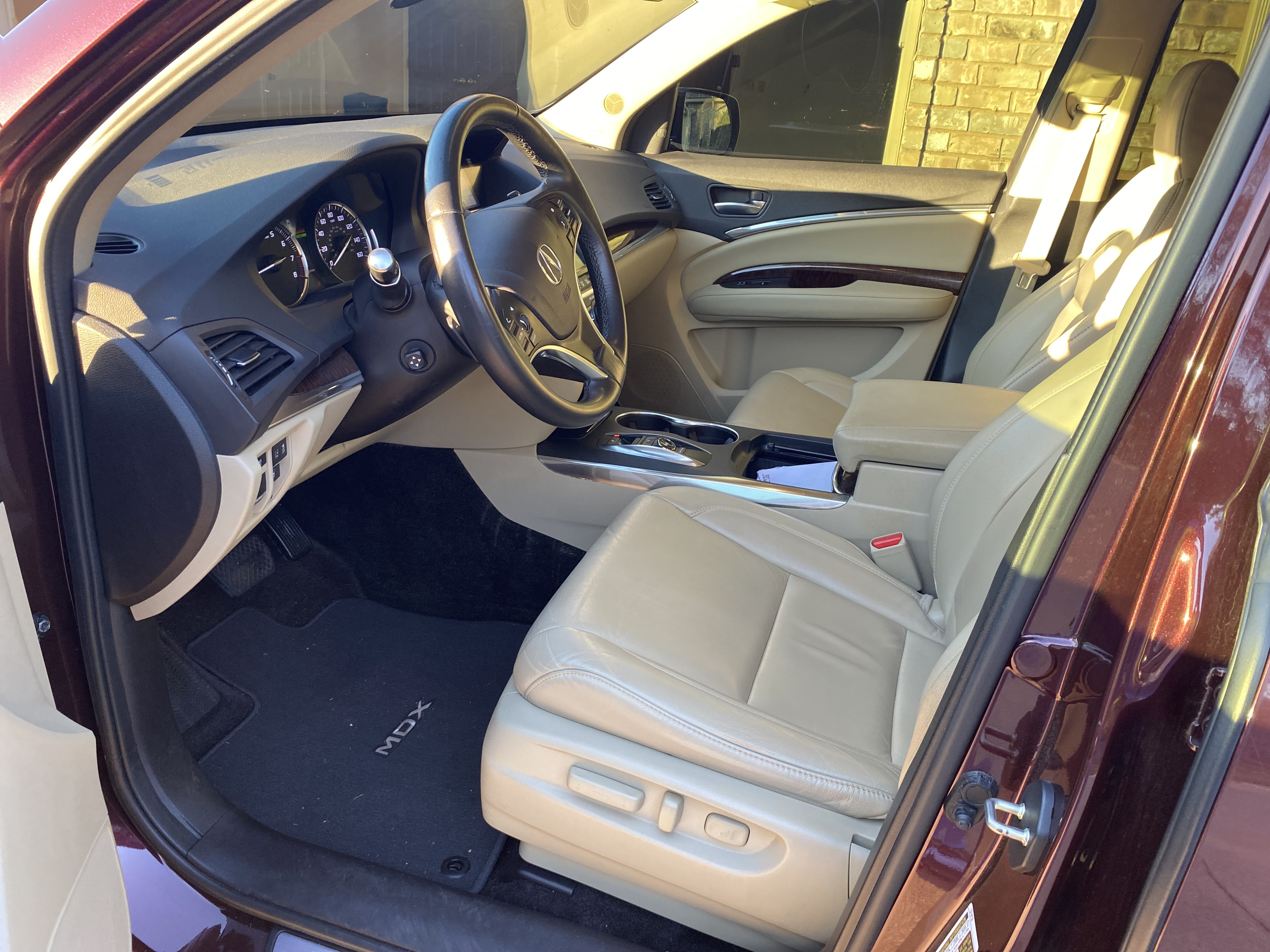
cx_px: 635
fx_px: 954
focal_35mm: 26
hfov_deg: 67.3
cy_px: 476
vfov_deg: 53.1
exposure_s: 1/121
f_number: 1.8
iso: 100
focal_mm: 4.25
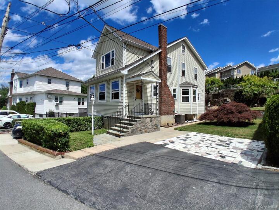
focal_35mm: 17
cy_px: 105
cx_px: 140
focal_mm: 1.4
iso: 50
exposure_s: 1/2160
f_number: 2.2
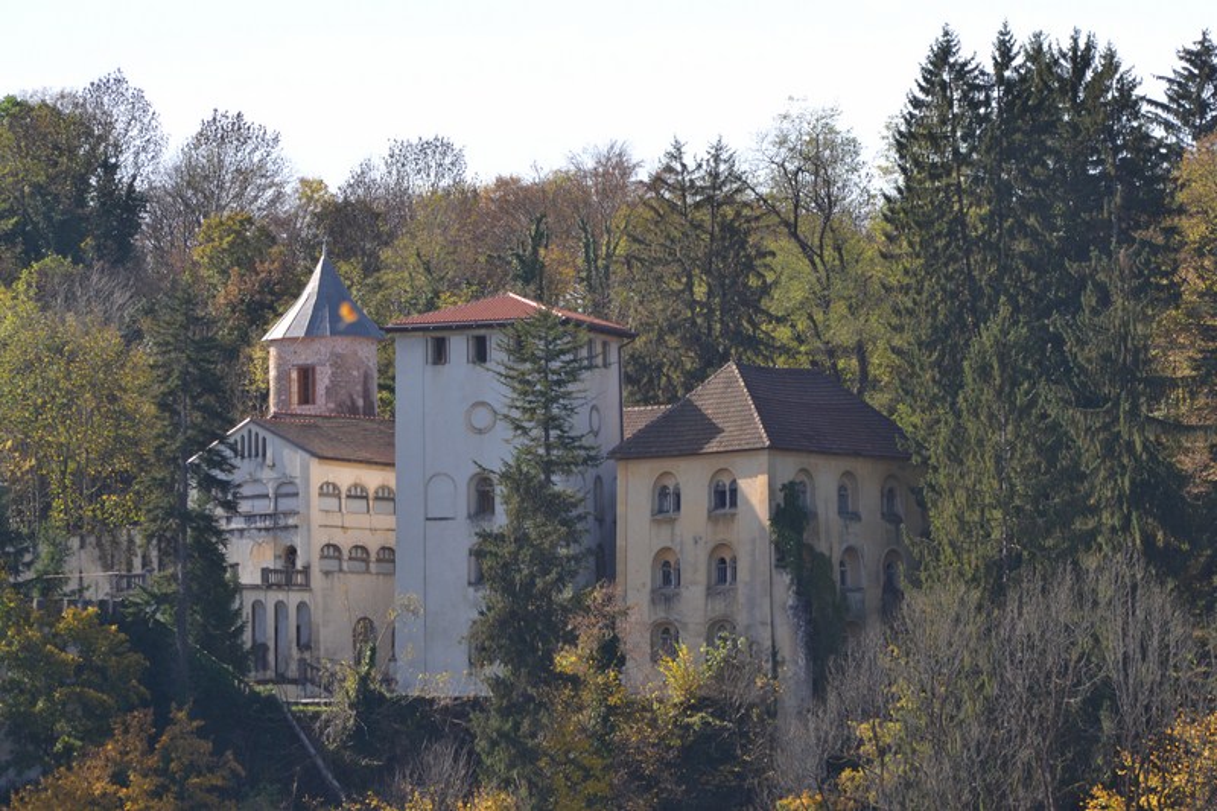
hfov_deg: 8.1
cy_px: 406
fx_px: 8618
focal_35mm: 255
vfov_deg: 5.4
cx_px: 608
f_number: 6.3
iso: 100
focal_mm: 170
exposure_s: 1/200
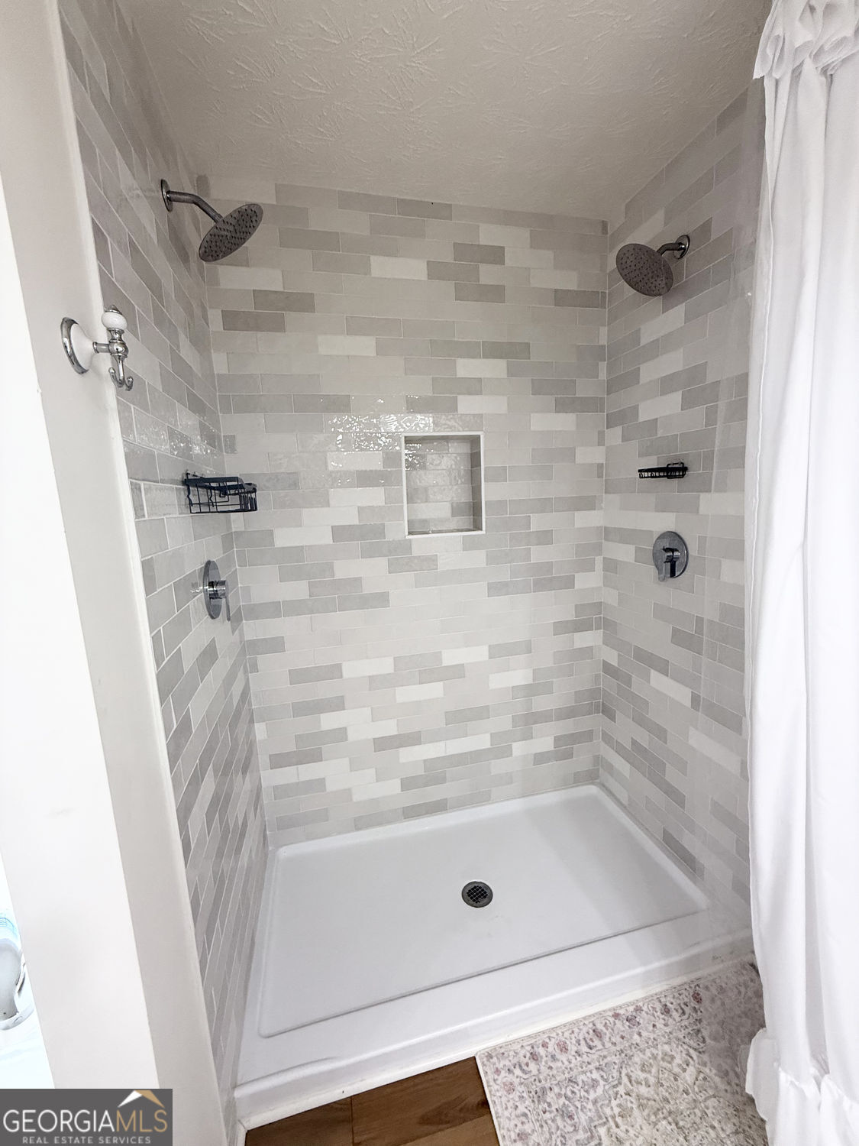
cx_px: 430
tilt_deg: -9.0
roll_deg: +2.5
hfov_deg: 85.7
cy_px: 573
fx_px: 463
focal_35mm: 14
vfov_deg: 102.1
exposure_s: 1/99
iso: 200
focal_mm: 2.22
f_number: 2.2
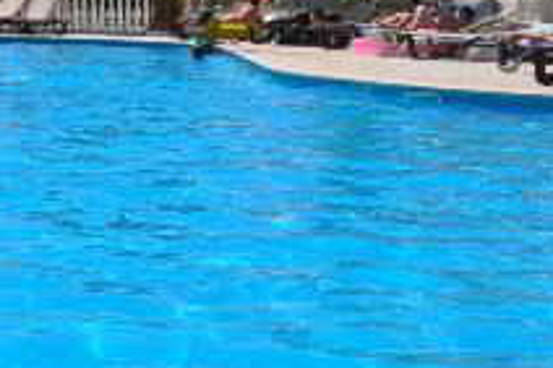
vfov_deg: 13.4
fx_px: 1566
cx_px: -188
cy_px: 278
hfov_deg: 18.5
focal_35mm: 102
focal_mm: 18
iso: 500
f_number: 14
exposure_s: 1/800
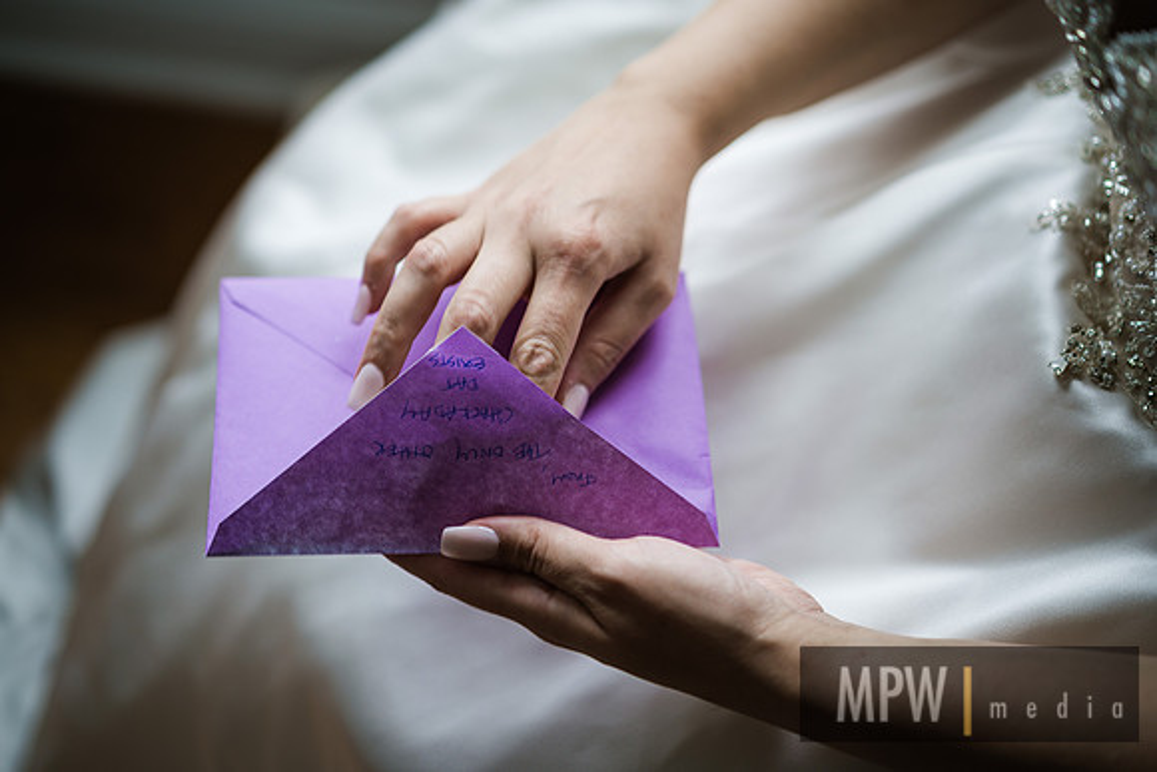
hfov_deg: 36.2
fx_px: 1768
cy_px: 386
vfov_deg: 24.6
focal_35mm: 55
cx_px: 578
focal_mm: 55
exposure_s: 1/125
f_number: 2
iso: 100
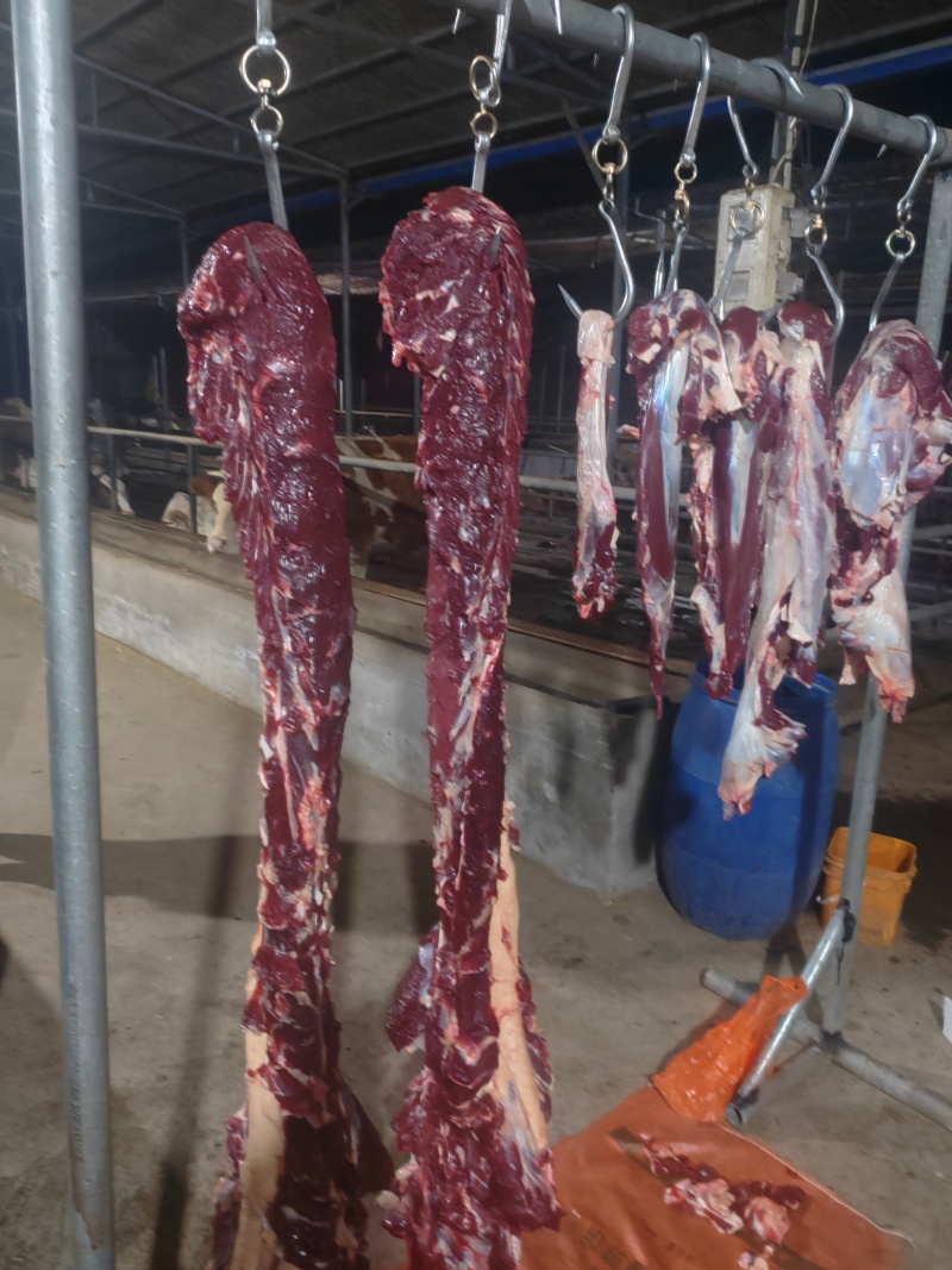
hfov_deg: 51.3
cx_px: 476
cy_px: 635
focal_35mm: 27
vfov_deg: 65.3
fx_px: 990
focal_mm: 6.14
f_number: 1.8
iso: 12800
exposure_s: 1/25
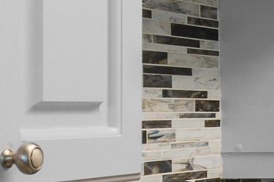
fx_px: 1149
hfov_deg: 10.7
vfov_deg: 9.1
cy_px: 107
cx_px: 743
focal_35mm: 151
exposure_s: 1/3
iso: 100
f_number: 4.8
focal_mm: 13
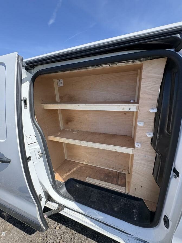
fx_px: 98
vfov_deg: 102.1
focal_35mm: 14
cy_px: 122
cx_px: 91
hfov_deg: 85.7
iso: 64
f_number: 2.2
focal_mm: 2.22
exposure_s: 1/620
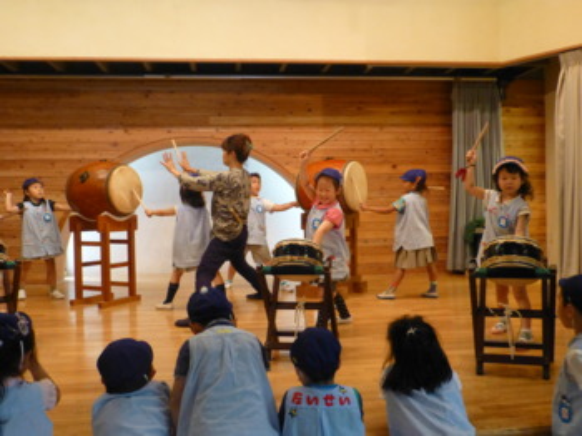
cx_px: 291
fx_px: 571
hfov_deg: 54.0
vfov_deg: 41.7
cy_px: 218
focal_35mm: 34
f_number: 3.7
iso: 800
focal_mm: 6.1
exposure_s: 1/50
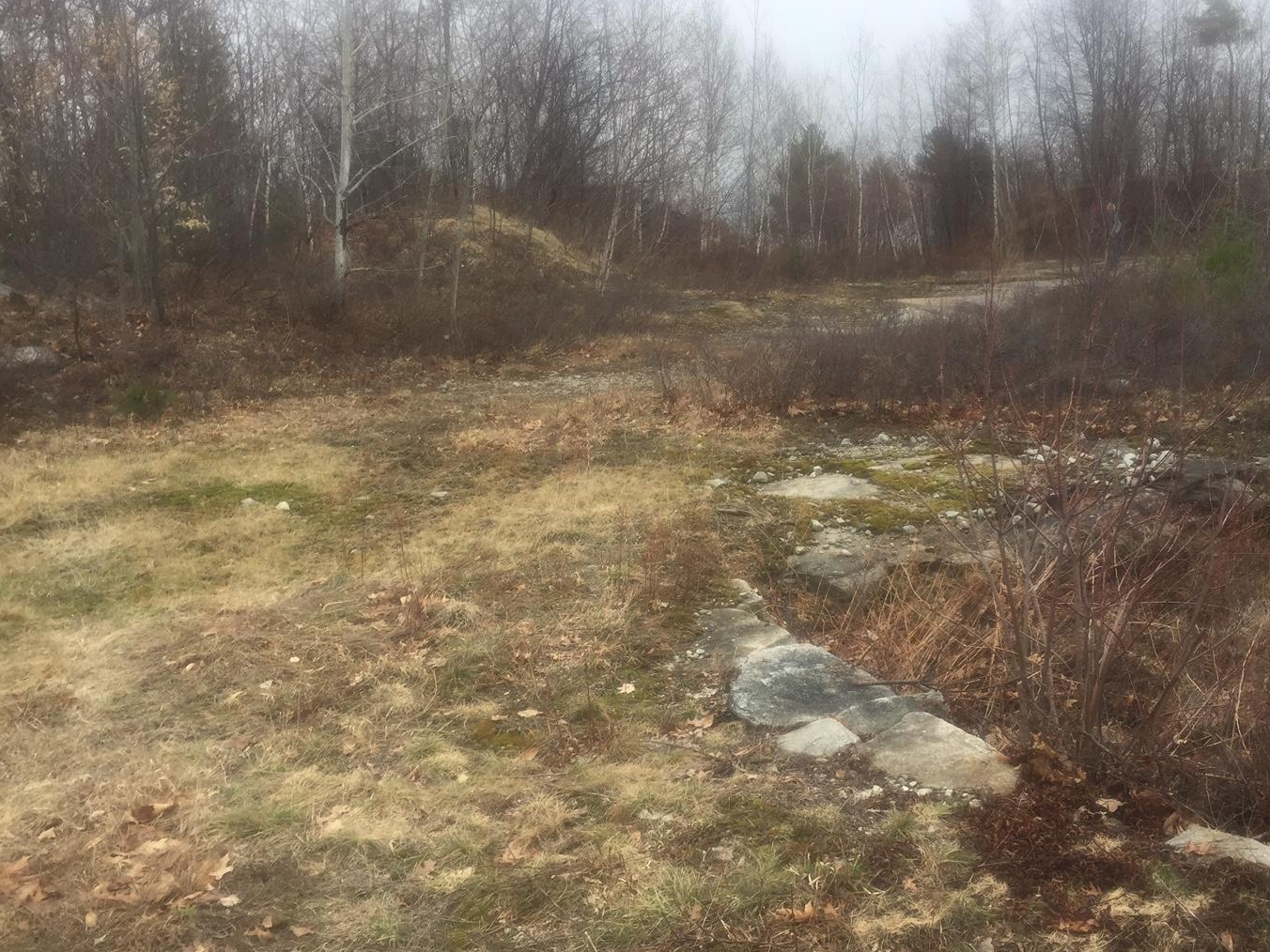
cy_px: 519
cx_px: 743
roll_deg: +2.2
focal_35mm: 35
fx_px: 1284
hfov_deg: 52.4
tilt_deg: -10.1
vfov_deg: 40.7
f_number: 2.2
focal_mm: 4.15
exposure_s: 1/295
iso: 32
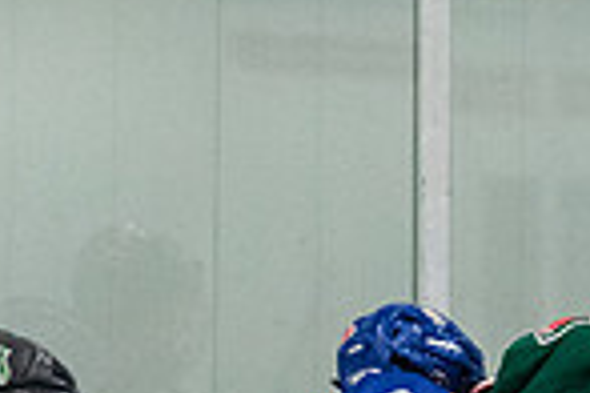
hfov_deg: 2.1
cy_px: 1003
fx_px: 16142
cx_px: 732
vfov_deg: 1.4
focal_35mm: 985
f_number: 2.8
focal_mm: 130
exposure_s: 1/800
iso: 3200
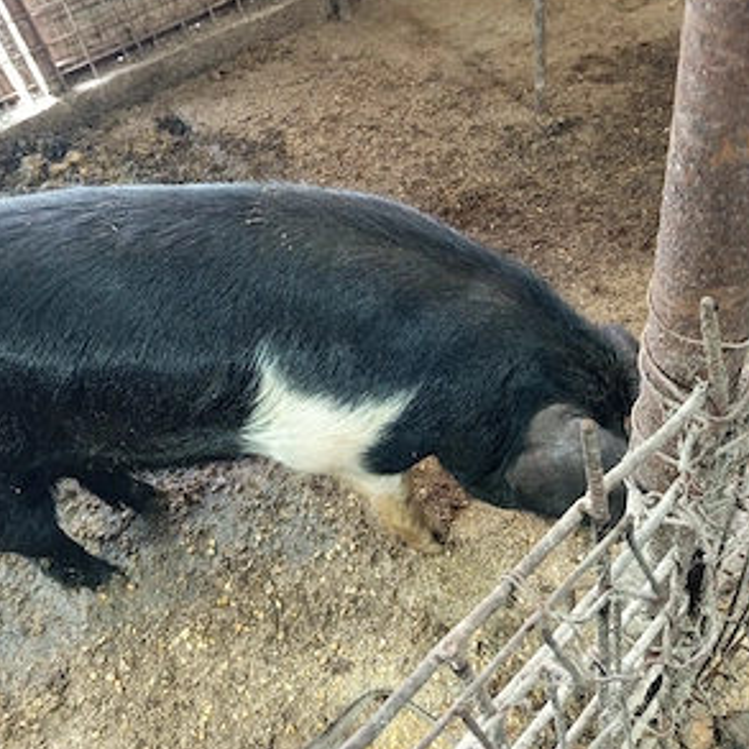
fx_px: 710
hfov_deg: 55.6
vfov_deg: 54.5
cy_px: 248
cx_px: 373
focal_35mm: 29
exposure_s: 1/33.3
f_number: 1.7
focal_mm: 5.24
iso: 991
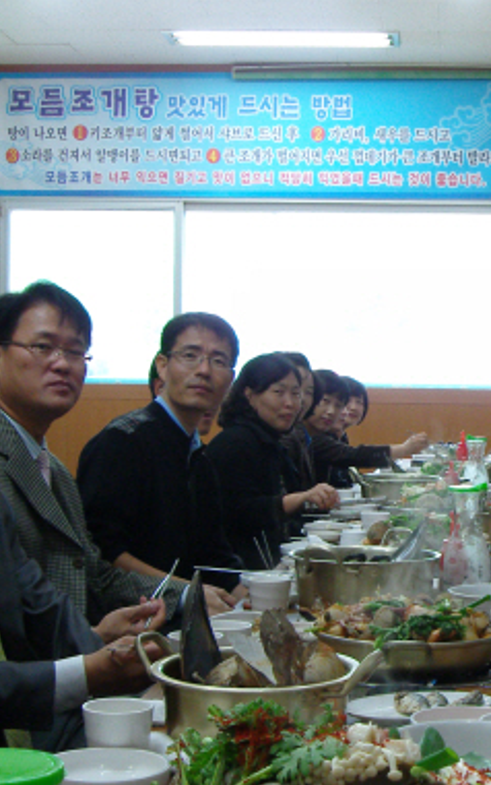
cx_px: 411
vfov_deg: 31.0
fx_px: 1411
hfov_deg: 19.5
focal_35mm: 66
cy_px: 475
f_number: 2.8
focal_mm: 6.2
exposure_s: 1/40
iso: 160
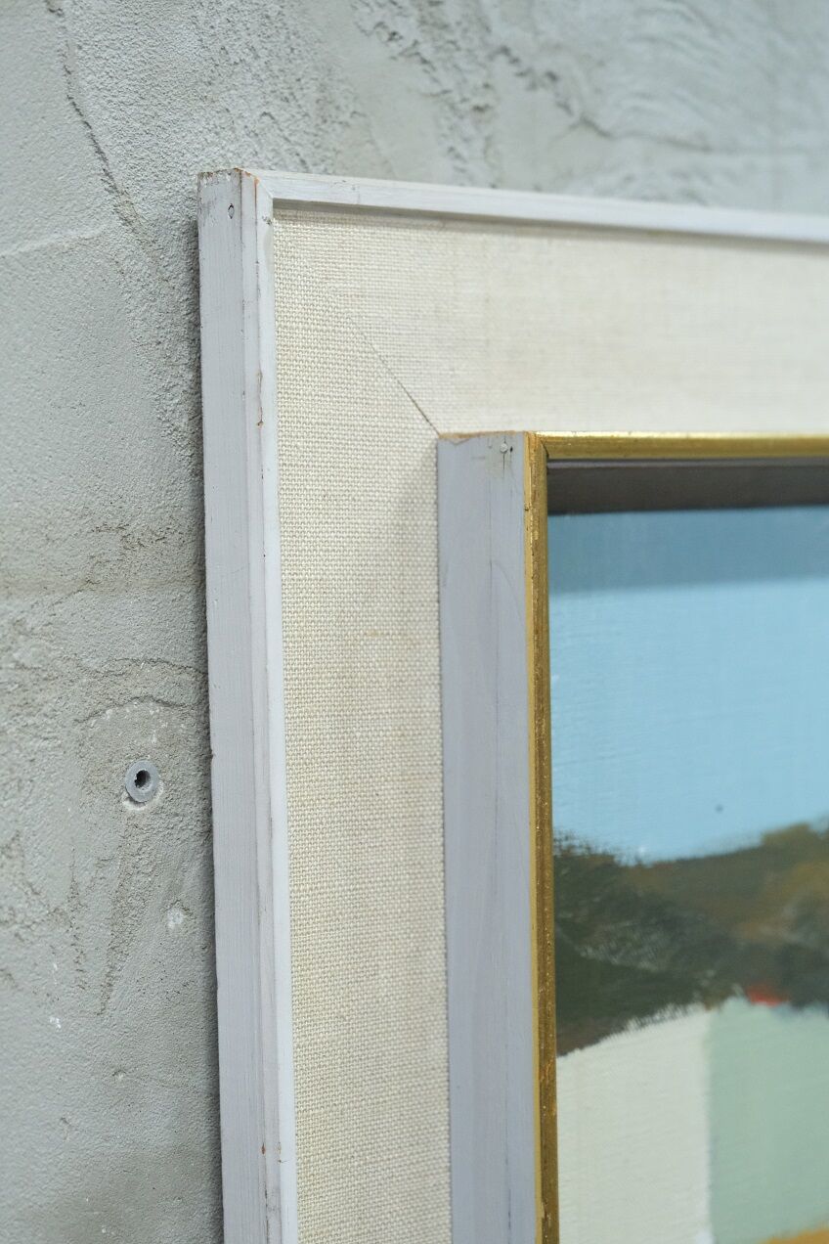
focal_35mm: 73
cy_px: 622
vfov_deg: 27.7
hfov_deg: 18.7
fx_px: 2521
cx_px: 414
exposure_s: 1/75
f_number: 4
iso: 4000
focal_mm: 48.5
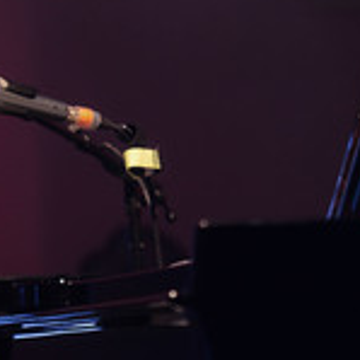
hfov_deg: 8.6
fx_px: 2365
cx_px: -127
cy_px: 210
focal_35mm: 201
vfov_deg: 8.7
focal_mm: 78
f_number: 2.8
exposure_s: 1/100
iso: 2000
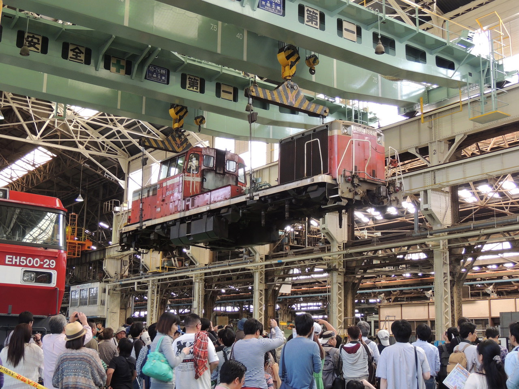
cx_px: 260
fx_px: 705
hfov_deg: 40.4
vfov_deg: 30.9
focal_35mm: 47
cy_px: 194
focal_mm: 8.3
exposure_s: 1/50
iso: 220
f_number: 3.5
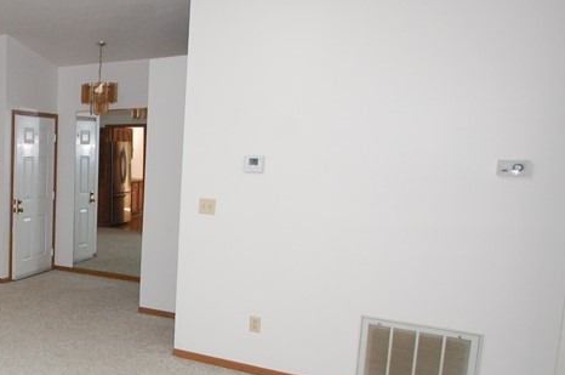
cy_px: 204
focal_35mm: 35
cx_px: -58
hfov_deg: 42.6
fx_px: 548
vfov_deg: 37.7
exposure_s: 1/60
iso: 800
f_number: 5.6
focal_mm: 10
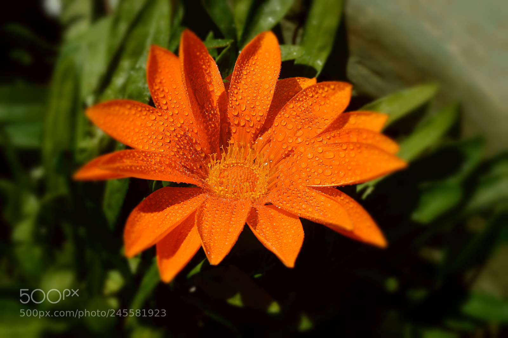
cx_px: 254
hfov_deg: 24.6
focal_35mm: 82
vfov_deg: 16.5
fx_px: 1163
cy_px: 169
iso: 200
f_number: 16
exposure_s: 1/400
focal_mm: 55
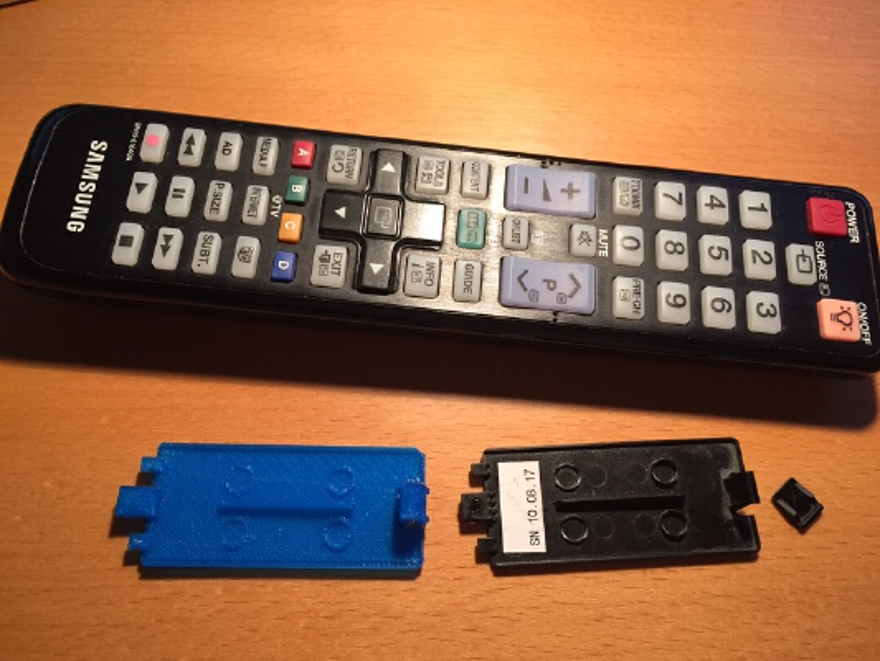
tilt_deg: -67.8
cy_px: 330
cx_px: 440
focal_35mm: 29
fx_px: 737
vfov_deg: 48.2
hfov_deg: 61.6
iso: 50
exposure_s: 1/30
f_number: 2.2
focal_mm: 4.15
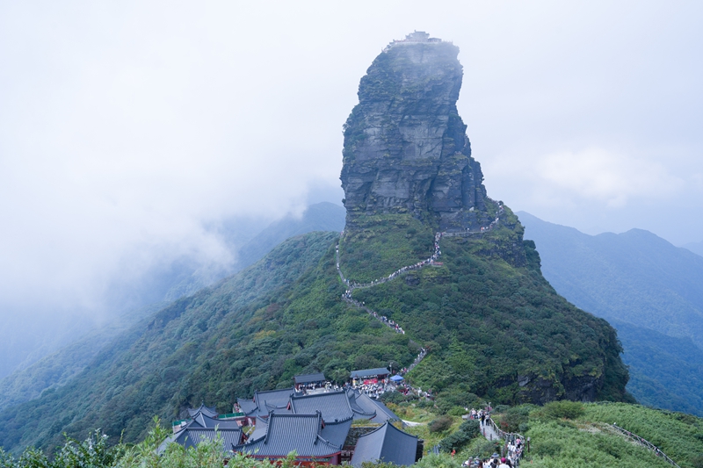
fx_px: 761
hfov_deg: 49.6
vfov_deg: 34.2
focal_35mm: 39
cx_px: 352
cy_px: 234
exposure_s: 1/500
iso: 200
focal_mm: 39
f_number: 8
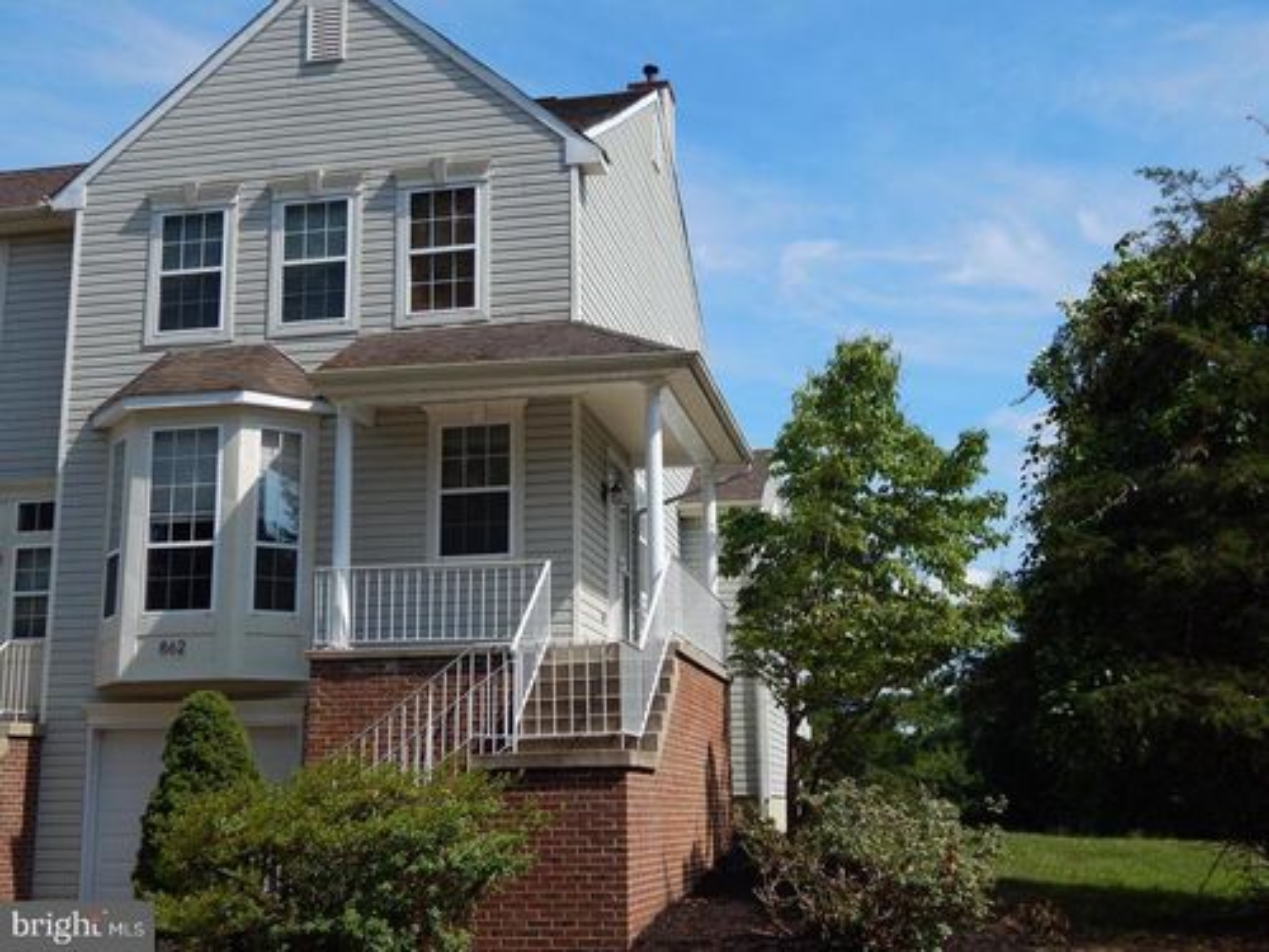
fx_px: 1576
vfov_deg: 33.6
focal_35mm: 43
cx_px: 634
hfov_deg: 43.9
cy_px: 476
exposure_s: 1/1000
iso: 125
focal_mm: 7.7
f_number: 3.6
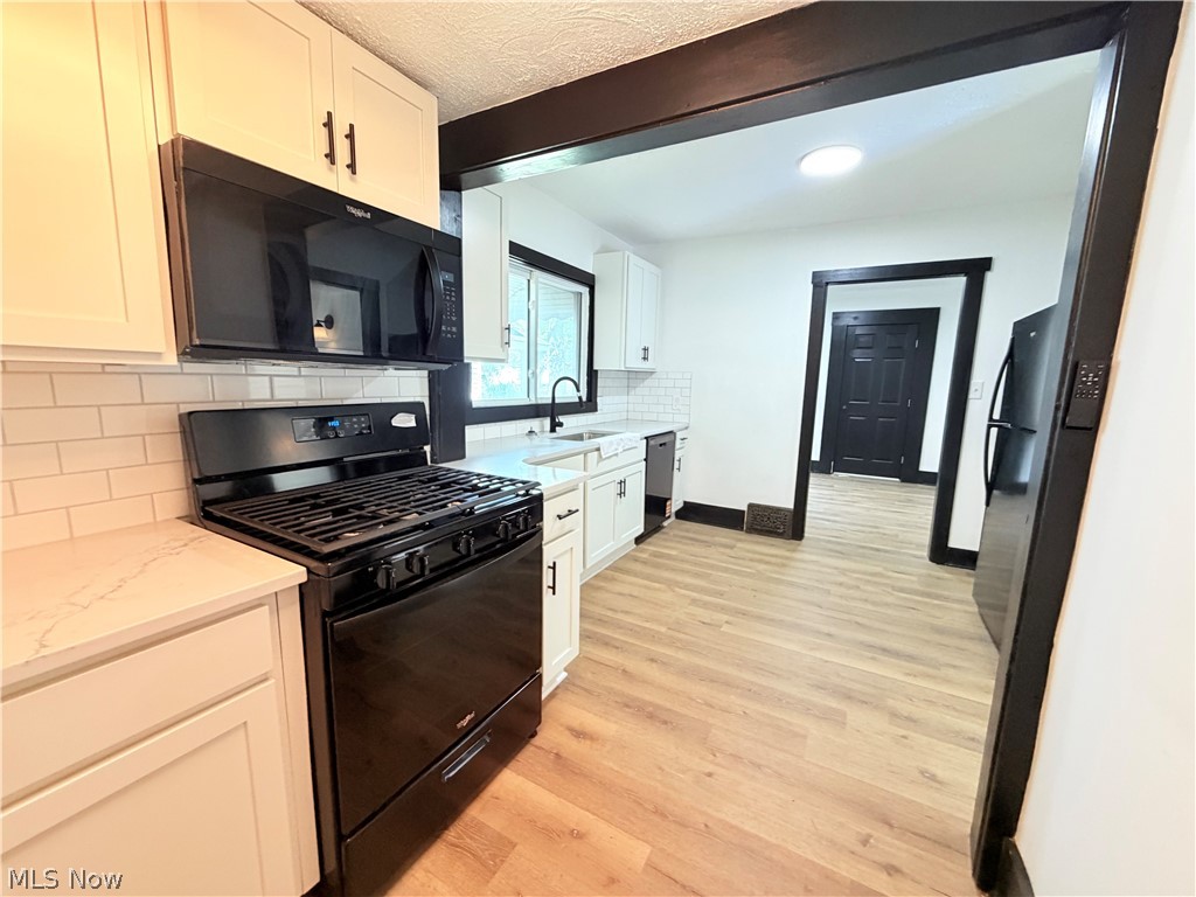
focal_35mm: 14
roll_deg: -1.3
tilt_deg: -9.7
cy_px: 448
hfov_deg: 102.1
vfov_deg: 85.7
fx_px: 484
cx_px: 598
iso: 250
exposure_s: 1/60
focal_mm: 2.22
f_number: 2.2
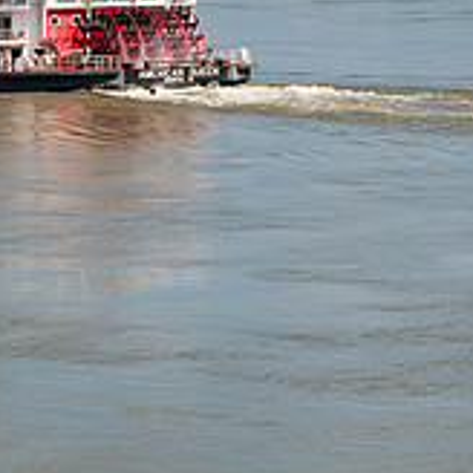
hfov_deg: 7.9
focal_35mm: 218
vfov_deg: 8.0
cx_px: -121
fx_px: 3370
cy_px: -4
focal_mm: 70
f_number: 10
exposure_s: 1/160
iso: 64
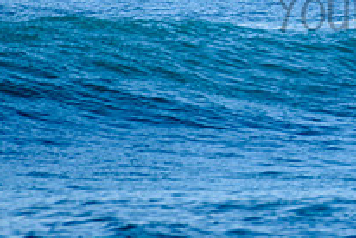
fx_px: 17073
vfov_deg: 0.8
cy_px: -59
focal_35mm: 1724
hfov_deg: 1.2
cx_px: 565
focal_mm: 500
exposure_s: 1/2000
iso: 250
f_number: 5.6
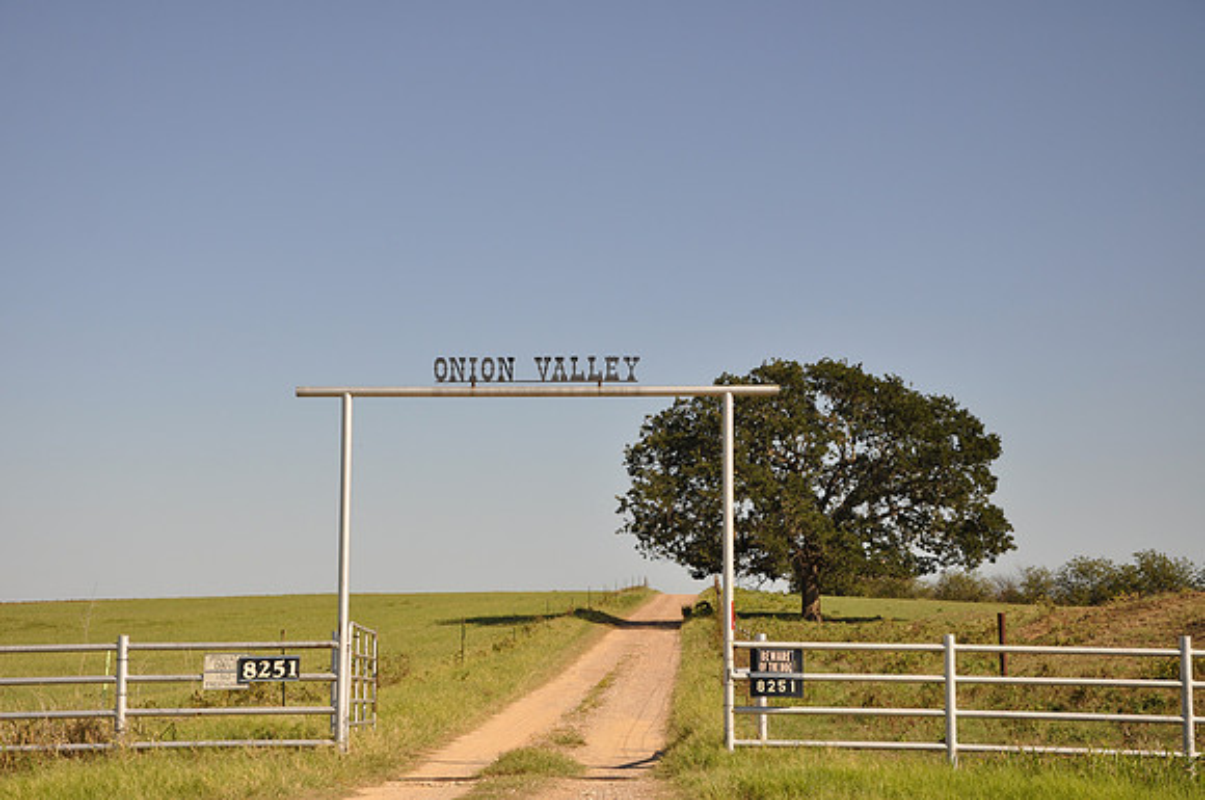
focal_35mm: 72
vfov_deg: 18.9
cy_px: 400
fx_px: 2407
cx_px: 602
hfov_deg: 28.1
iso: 200
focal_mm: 48
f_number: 8
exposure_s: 1/250
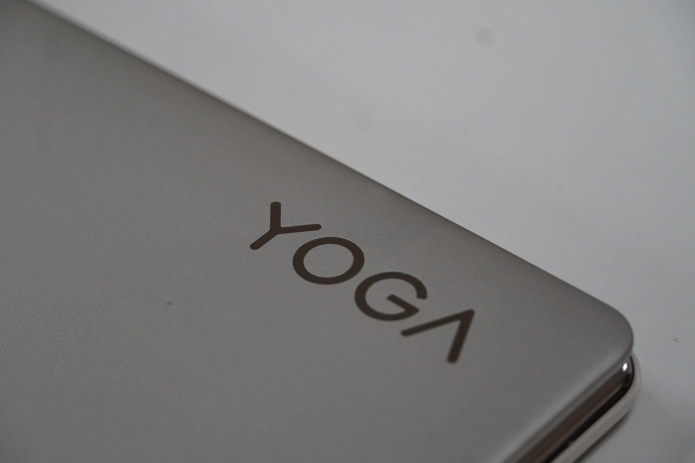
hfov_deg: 16.7
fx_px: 2375
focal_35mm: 123
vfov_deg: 11.1
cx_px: 348
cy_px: 232
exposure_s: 1/160
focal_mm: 82
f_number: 5.6
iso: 1250
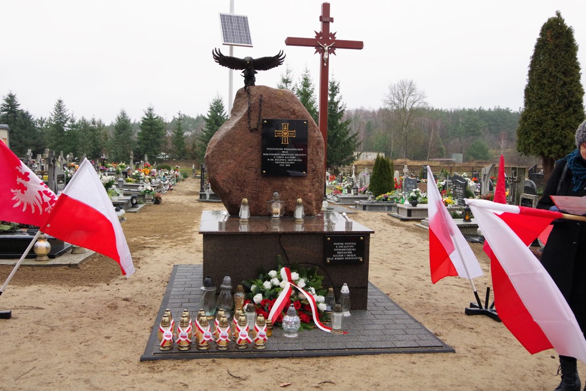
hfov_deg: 60.3
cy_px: 196
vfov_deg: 42.3
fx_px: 505
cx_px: 293
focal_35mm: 31
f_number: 7.1
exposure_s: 1/160
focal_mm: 21
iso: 1600
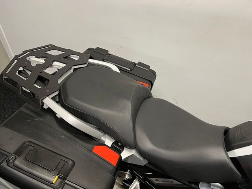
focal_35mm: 26
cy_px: 94
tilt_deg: -42.8
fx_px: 189
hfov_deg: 67.3
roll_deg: -0.3
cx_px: 126
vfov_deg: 53.1
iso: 100
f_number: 1.6
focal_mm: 5.1
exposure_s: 1/50
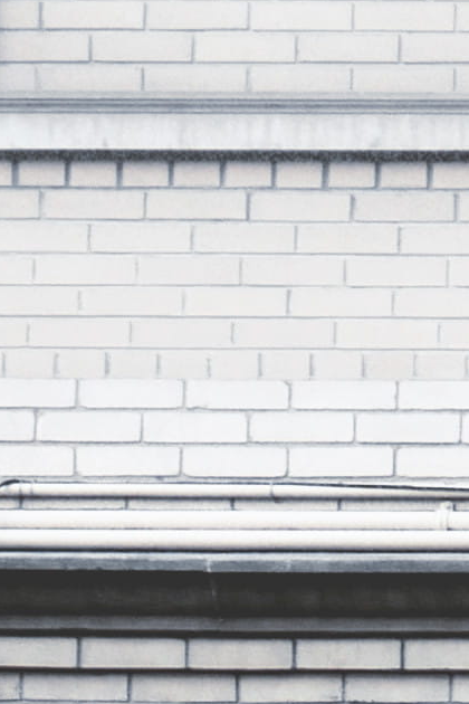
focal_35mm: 304
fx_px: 5940
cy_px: 1215
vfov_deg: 6.6
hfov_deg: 4.2
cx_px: 1954
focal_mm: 21
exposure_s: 1/80
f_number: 4.6
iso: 200
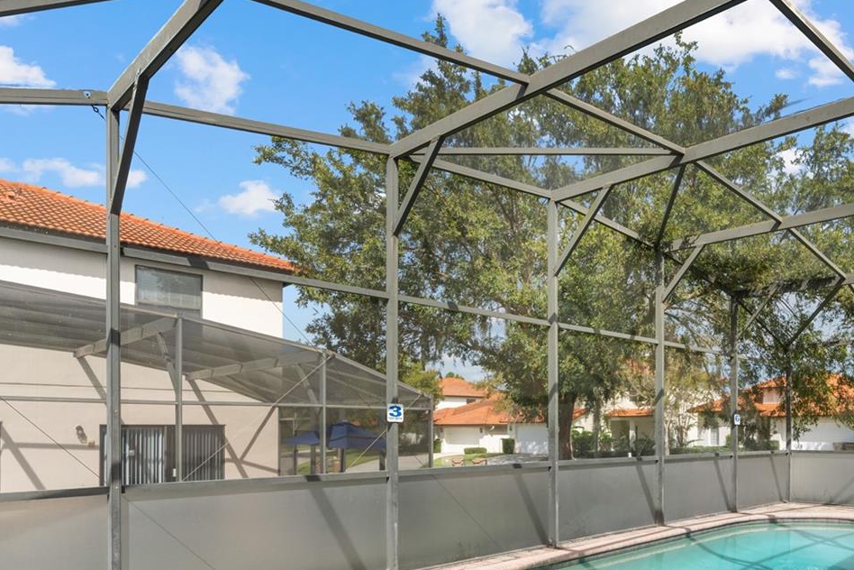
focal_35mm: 27
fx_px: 640
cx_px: 575
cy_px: 443
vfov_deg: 45.8
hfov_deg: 65.5
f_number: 9
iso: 100
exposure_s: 1/25
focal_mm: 16
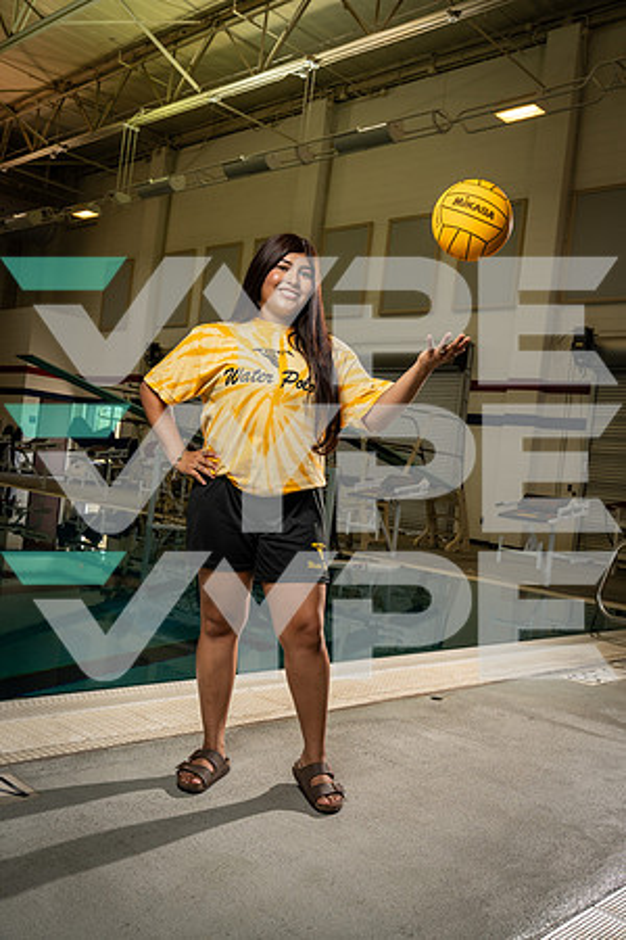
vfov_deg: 57.2
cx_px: 313
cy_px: 470
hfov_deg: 40.0
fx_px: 861
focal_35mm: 33
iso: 640
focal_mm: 33
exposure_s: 1/250
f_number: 5.6
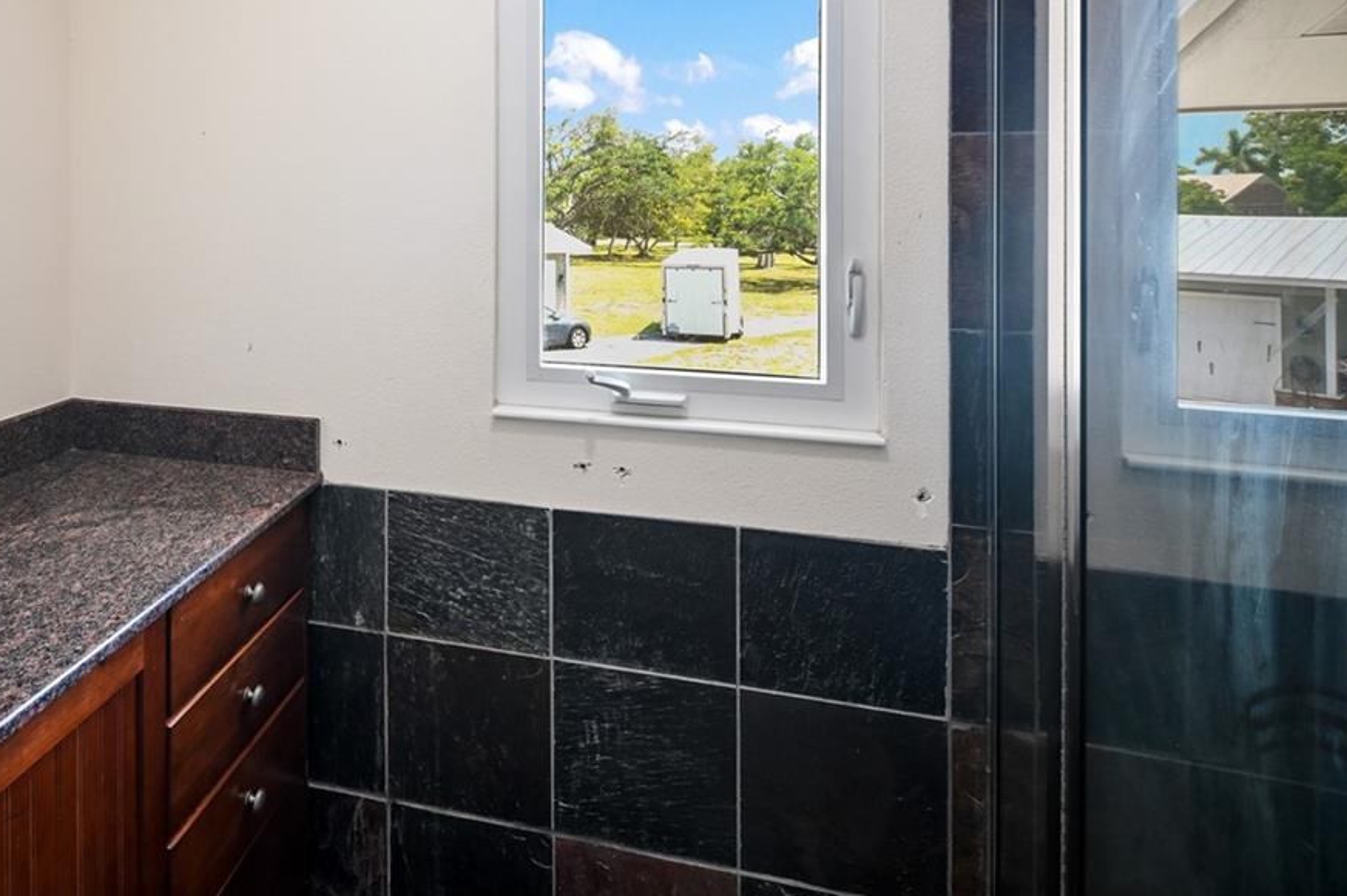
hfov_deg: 74.3
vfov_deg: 55.1
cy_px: 250
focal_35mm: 22
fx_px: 823
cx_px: 378
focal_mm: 12
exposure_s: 1/5
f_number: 8
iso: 800
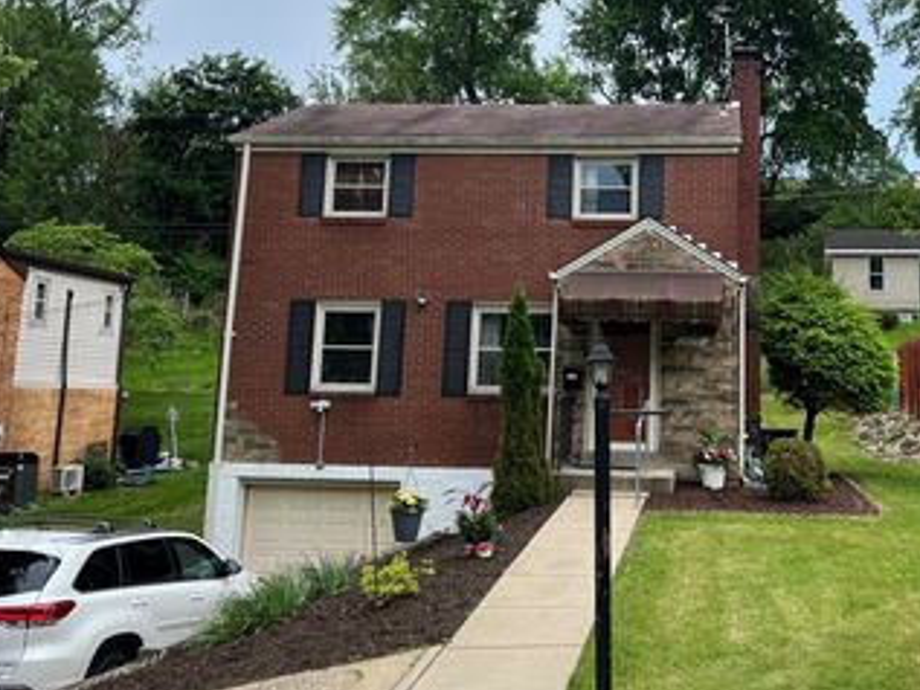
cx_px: 633
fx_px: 1090
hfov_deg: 44.9
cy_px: 213
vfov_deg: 34.7
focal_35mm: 41
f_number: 1.5
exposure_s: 1/3571
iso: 50
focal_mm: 5.7
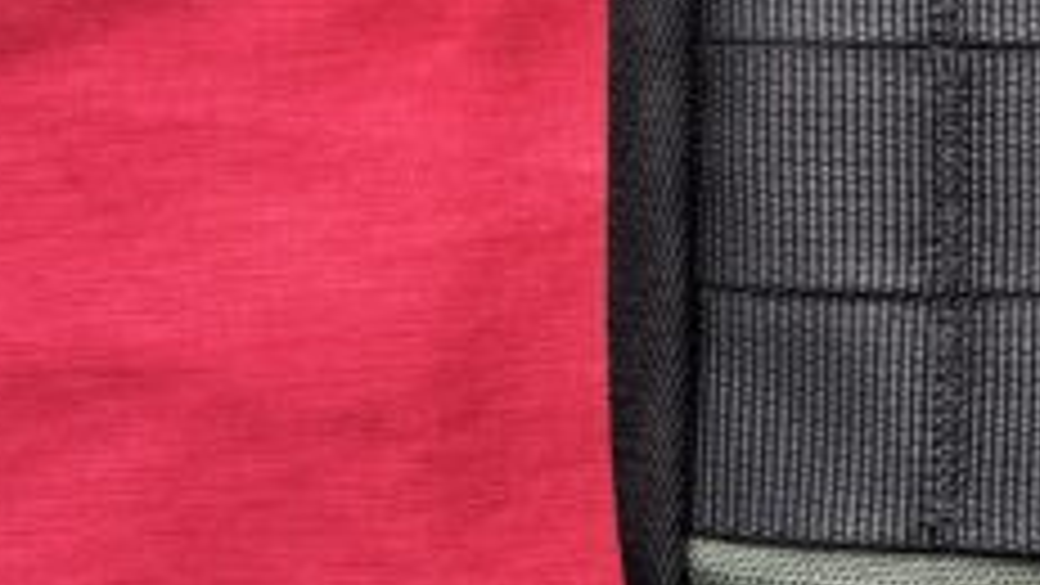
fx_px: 2703
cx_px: 1279
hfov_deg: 20.3
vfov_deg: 12.3
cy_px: 50
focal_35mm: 98
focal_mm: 5.96
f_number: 1.6
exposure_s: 1/181
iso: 40
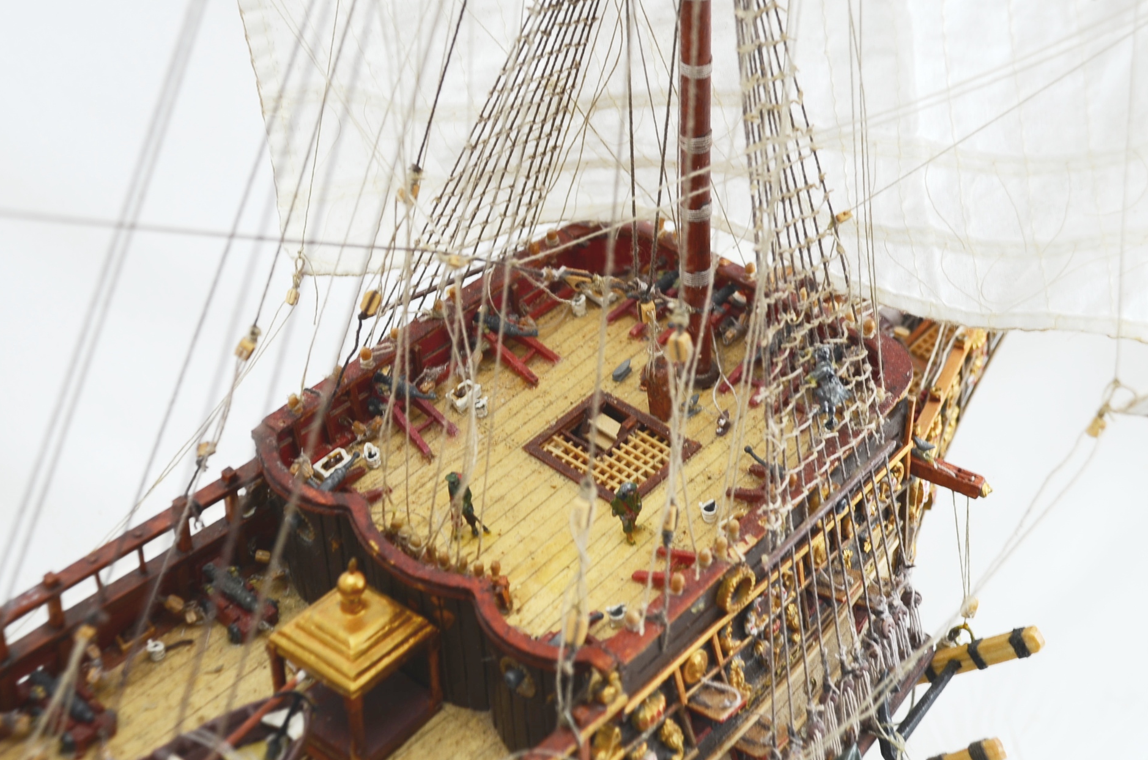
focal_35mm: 63
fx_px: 2005
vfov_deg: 21.4
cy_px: 312
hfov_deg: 32.0
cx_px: 561
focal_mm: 32
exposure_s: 1/30
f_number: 4.2
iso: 100
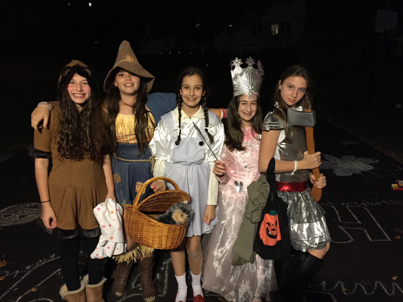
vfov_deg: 48.2
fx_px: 338
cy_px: 151
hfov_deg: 61.7
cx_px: 202
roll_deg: +1.0
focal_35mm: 29
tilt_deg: -17.3
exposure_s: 1/15
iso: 250
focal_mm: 4.15
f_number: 2.2
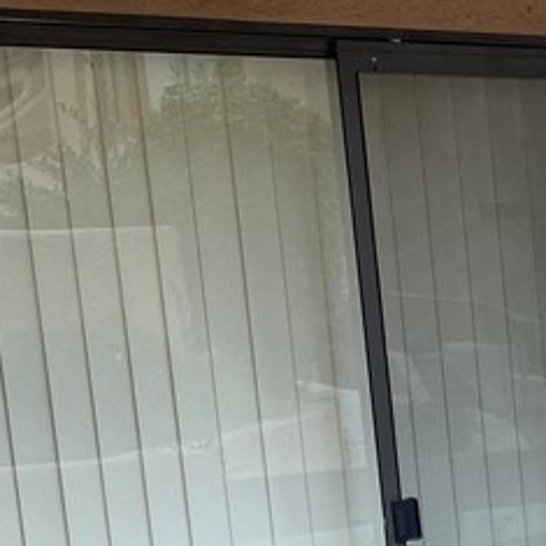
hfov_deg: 14.2
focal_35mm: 100
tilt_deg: -8.2
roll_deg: +2.7
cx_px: 1138
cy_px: 493
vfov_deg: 17.1
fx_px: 1785
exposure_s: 1/252
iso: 32
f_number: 1.8
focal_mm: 4.25
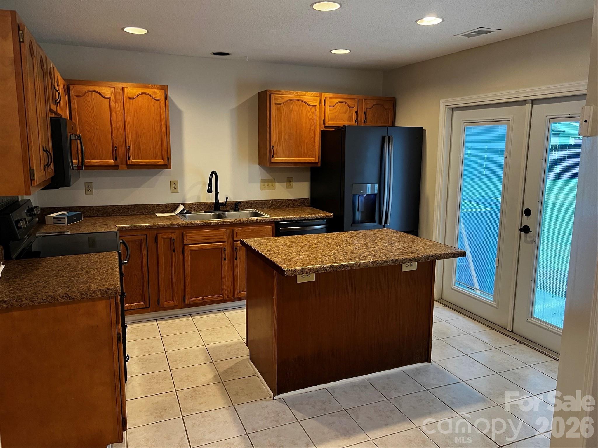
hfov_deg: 67.3
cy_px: 224
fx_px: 449
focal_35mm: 26
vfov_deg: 53.1
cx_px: 299
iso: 160
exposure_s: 1/60
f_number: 1.5
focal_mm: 5.7
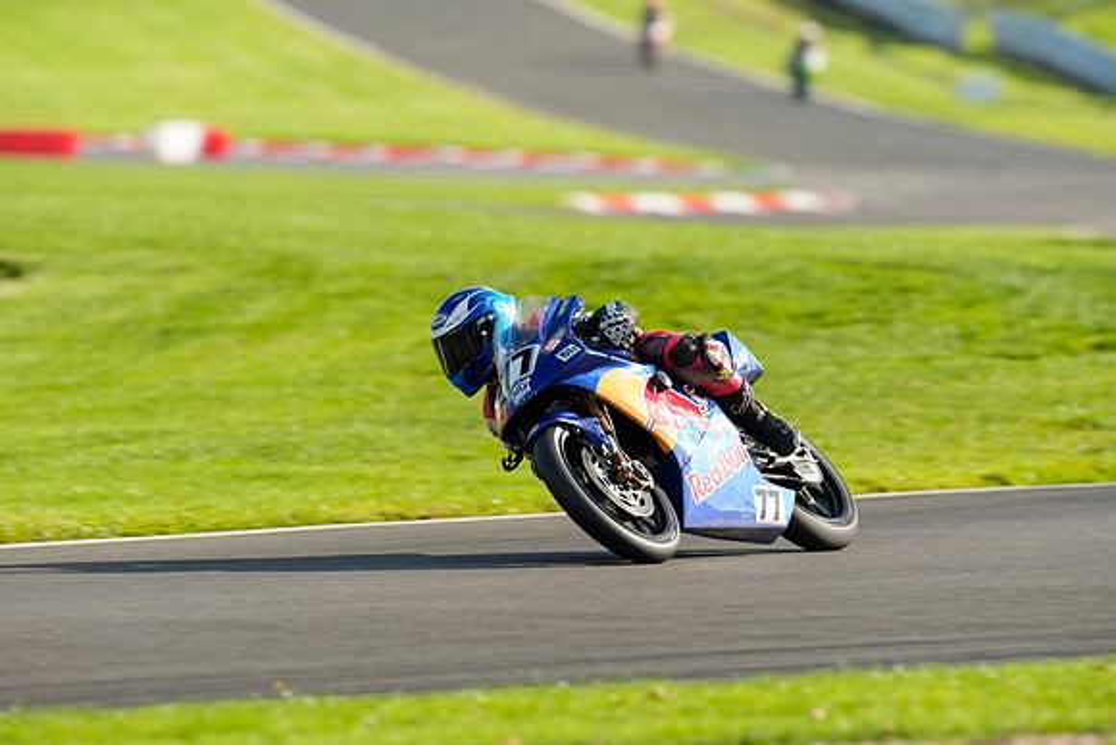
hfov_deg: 4.6
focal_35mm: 448
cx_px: 592
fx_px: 13902
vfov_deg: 3.1
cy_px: 370
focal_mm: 400
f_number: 5.6
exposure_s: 1/400
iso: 125
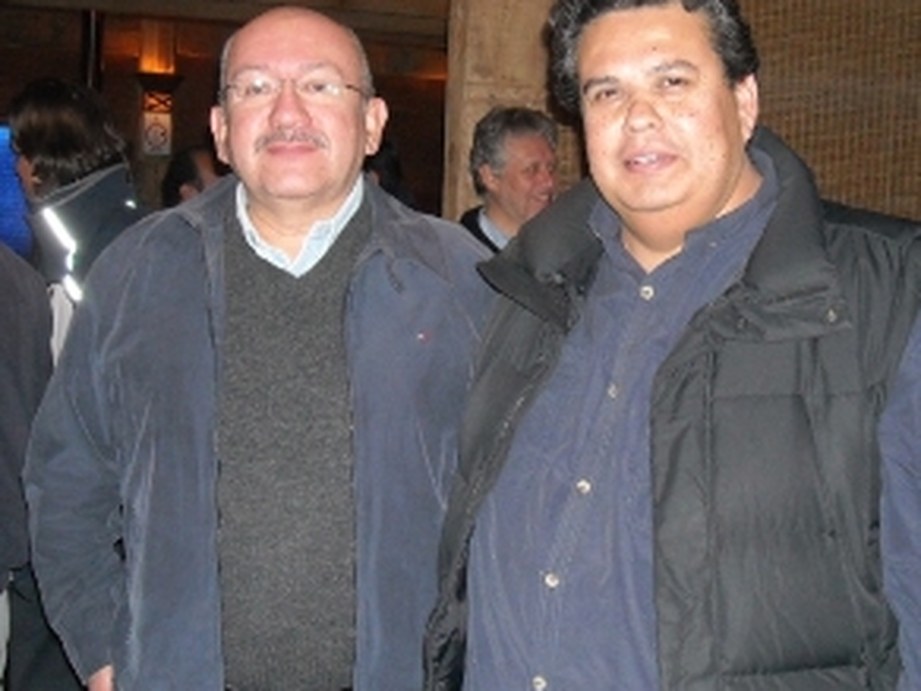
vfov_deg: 34.3
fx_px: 1117
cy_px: 349
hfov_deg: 44.8
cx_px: 489
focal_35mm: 42
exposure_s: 1/60
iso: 400
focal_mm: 5.7
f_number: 2.8
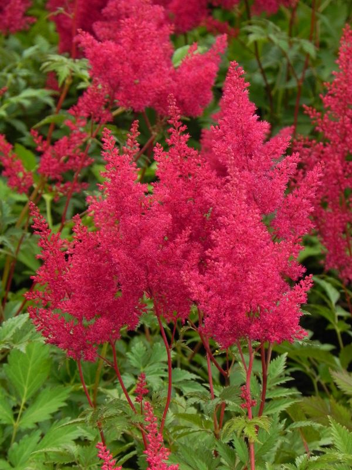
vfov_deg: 8.0
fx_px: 3349
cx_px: 176
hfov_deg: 6.0
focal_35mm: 247
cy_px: 235
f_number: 5.6
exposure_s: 1/100
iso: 160
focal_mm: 44
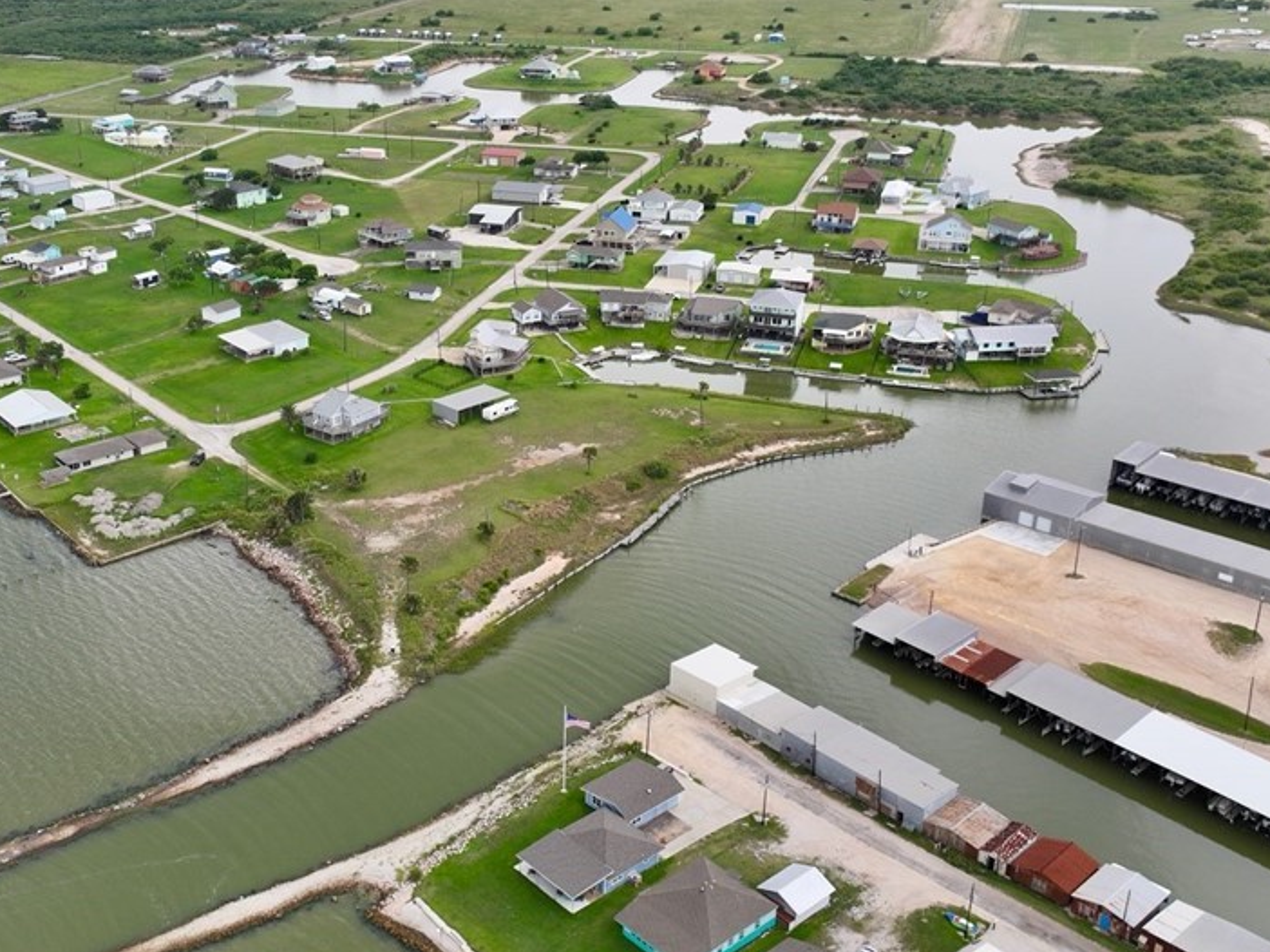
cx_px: 508
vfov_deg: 40.6
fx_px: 1284
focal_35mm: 35
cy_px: 401
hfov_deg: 52.3
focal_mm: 12.29
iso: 110
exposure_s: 1/120
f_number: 2.8
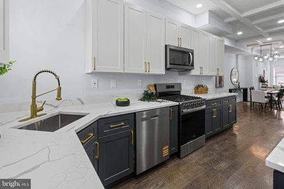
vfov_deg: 73.7
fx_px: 126
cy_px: 94
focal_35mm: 16
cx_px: 142
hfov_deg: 96.8
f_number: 7.1
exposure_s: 1/20
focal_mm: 16
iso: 800
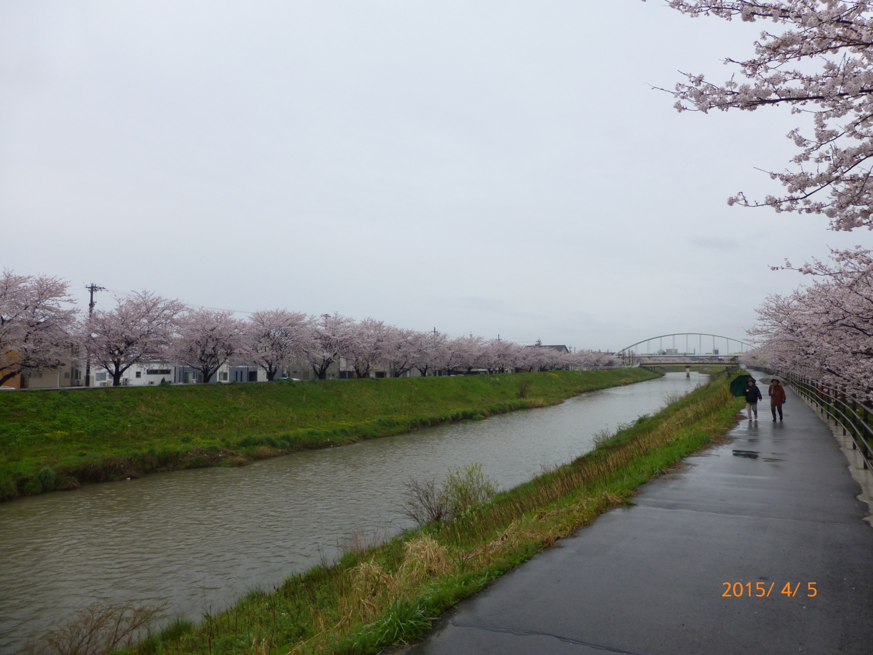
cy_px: 328
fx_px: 605
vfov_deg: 56.8
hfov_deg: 71.6
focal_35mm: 24
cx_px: 436
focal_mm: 4.3
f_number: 4
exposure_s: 1/500
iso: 100
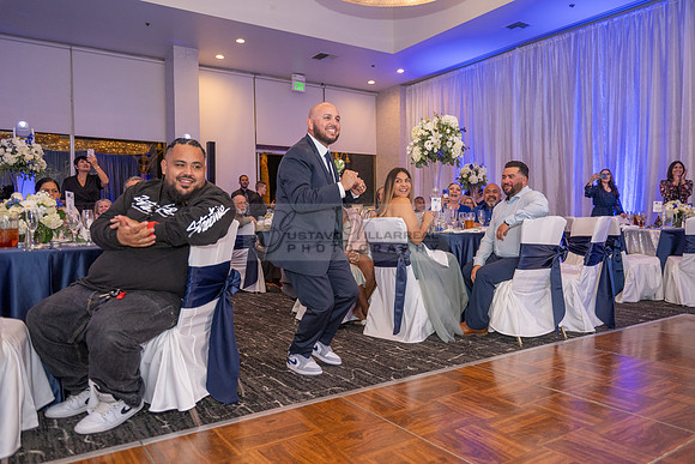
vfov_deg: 48.0
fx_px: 521
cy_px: 232
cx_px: 348
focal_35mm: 27
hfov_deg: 67.4
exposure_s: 1/200
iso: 1600
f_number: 3.5
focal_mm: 27
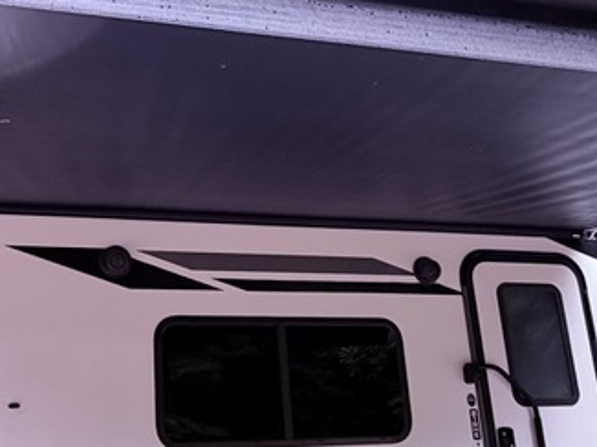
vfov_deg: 32.8
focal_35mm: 44
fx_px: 758
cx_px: 174
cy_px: 213
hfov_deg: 42.1
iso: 64
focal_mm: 2.22
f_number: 2.2
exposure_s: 1/502
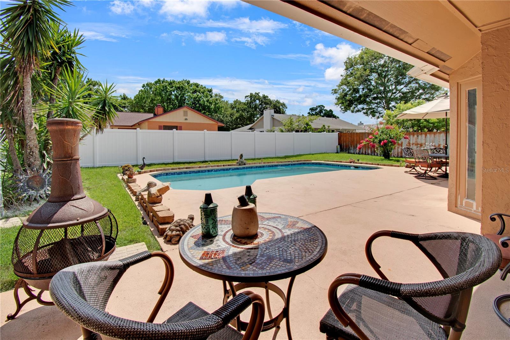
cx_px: 255
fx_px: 212
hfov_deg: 100.4
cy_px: 170
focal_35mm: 15
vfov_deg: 77.3
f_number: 7.1
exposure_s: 1/8000
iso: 100
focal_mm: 10
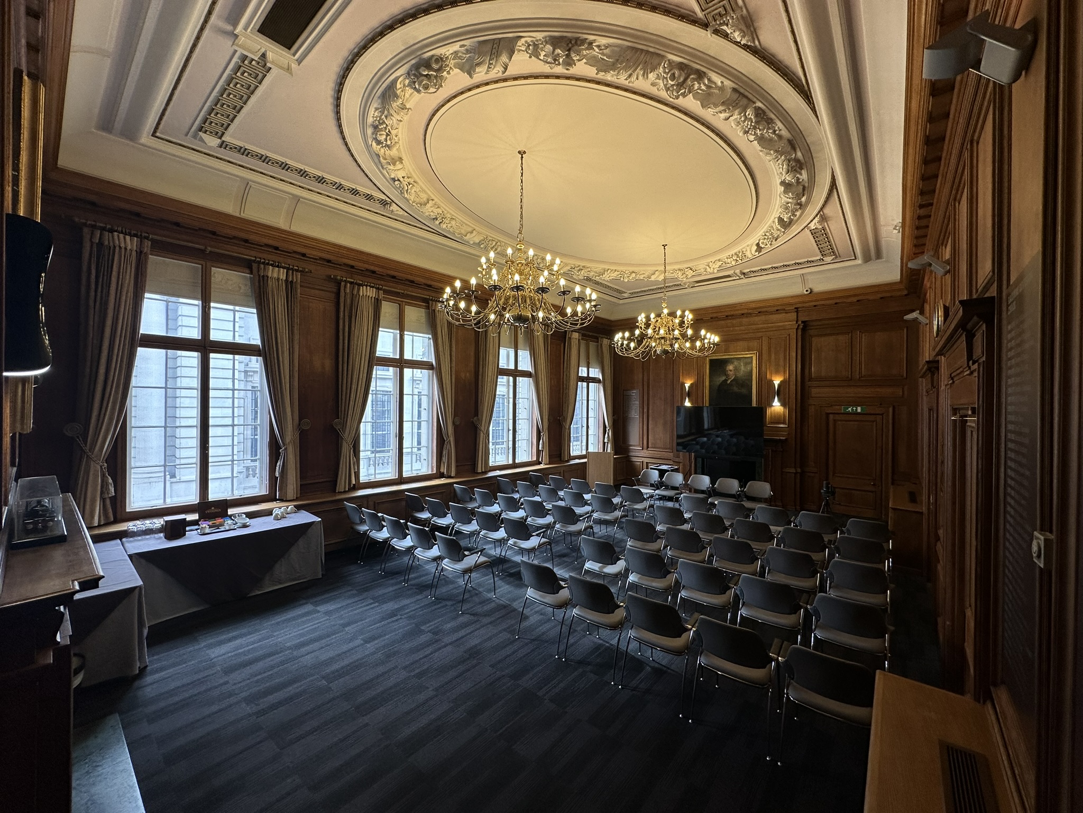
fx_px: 438
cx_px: 542
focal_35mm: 14
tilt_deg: +0.5
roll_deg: -1.7
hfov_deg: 102.1
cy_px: 406
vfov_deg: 85.7
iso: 64
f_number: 2.2
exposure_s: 1/100
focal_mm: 2.22
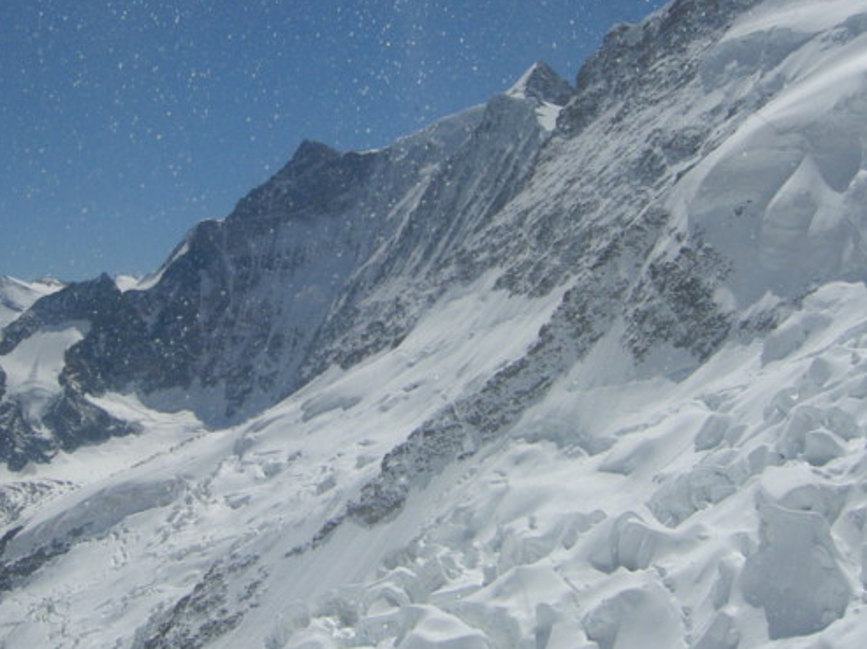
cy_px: 186
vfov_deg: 28.8
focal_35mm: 50
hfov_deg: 38.0
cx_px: 332
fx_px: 1251
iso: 50
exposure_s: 1/1600
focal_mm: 5.6
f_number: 4.7
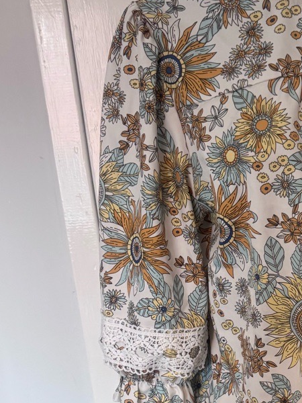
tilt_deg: -21.2
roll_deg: +1.4
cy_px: 370
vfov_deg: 28.9
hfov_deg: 21.6
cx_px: 344
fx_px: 744
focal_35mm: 64
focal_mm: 6.76
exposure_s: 1/98
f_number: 1.78
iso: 200
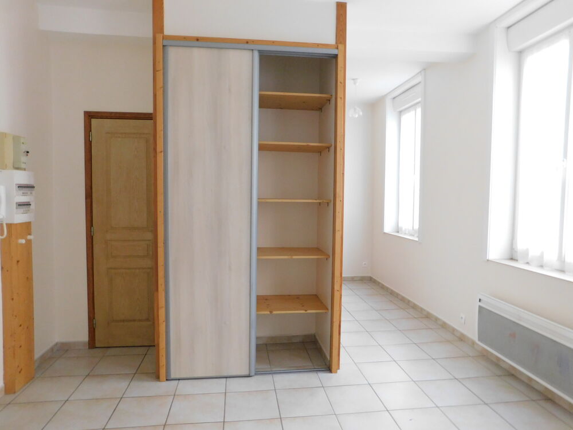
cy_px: 215
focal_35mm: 23
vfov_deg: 58.9
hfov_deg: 73.9
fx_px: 381
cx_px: 286
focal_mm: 4
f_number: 3
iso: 400
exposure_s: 1/20
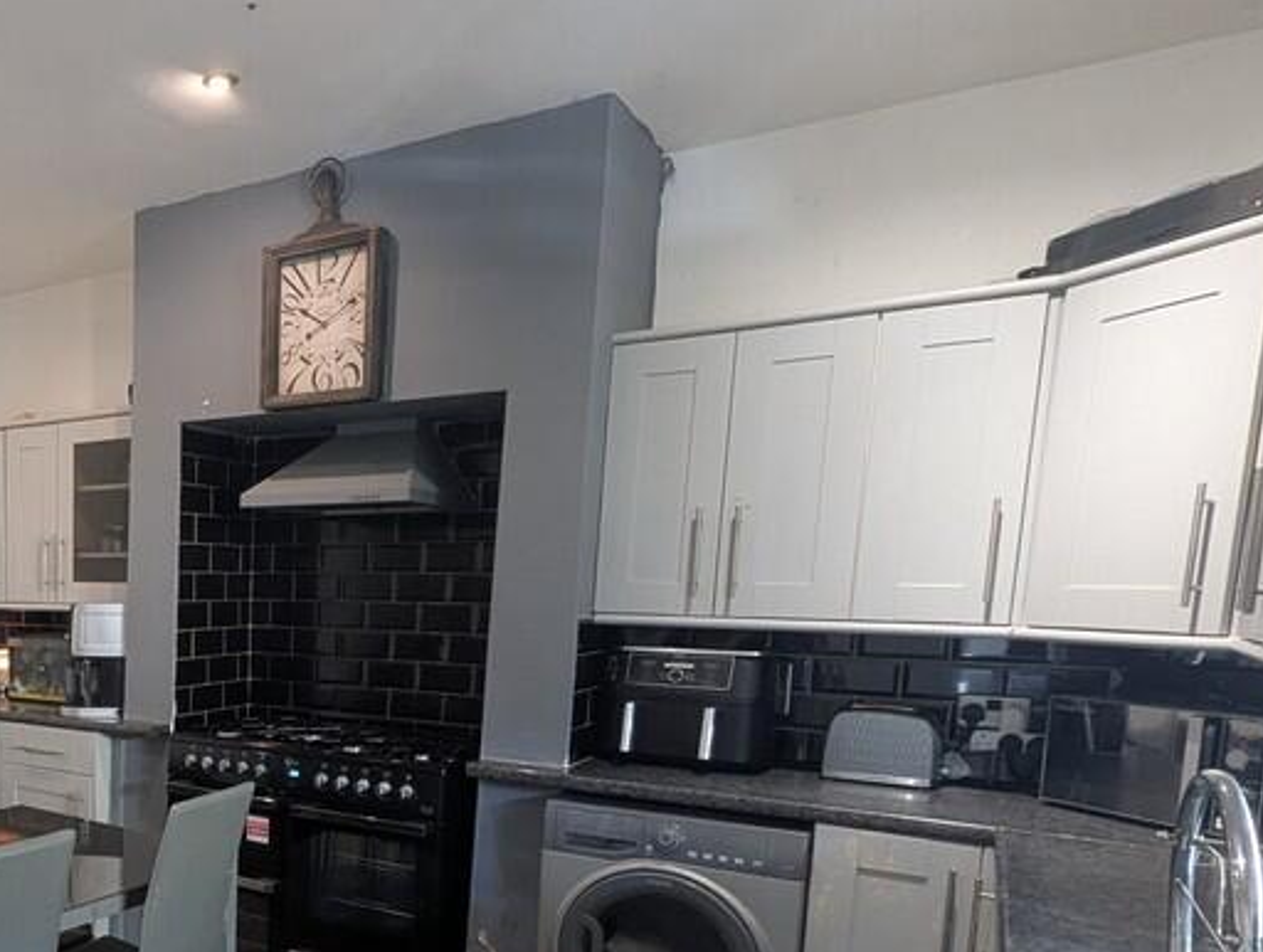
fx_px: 950
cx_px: 143
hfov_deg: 58.2
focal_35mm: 26
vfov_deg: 51.2
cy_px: 704
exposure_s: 1/24.2
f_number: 2.2
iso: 265
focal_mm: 1.95
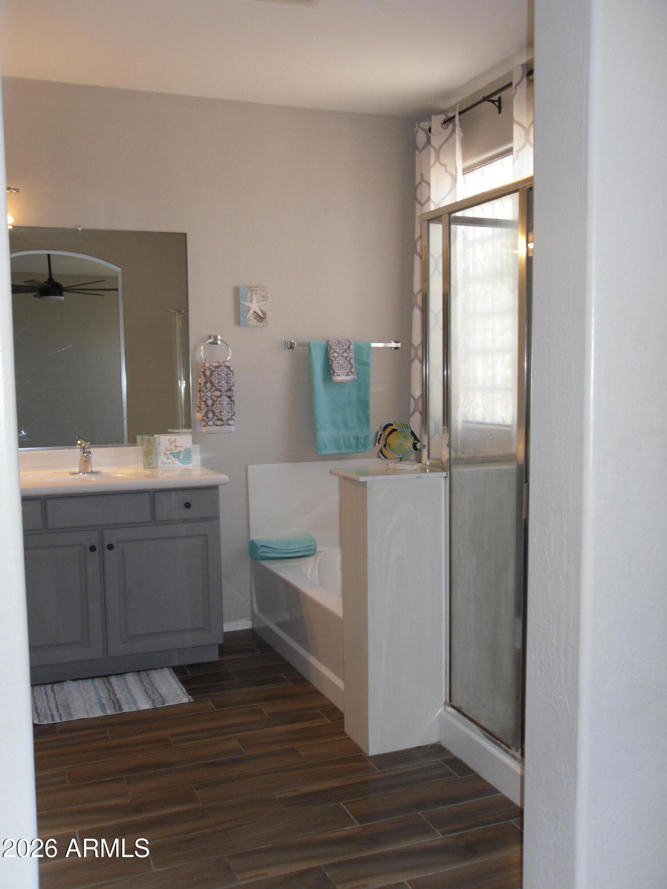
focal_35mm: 35
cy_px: 444
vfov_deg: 52.6
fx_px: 899
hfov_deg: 40.7
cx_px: 334
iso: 100
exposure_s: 1/45
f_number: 3.5
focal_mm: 6.3
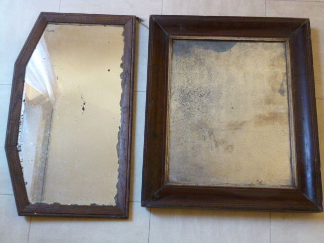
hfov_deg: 42.9
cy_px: 122
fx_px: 412
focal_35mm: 44
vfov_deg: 32.9
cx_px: 162
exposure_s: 1/10
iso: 400
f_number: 3.4
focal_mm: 7.9
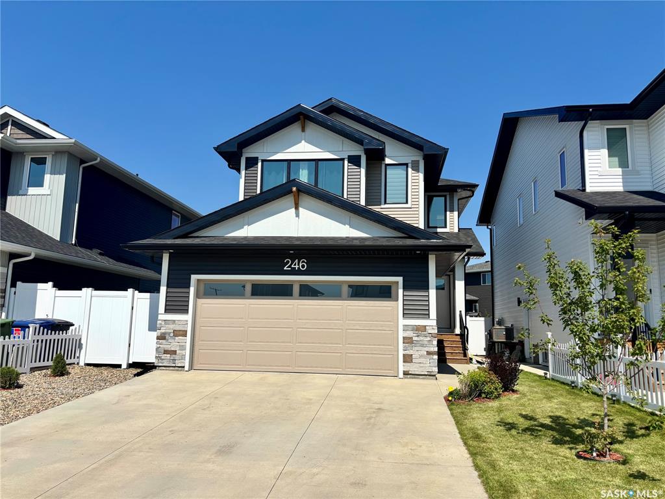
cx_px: 332
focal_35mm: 26
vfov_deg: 53.1
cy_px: 250
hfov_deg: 67.3
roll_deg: -1.3
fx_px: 499
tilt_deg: +9.0
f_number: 1.6
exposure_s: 1/6329
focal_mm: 5.96
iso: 50
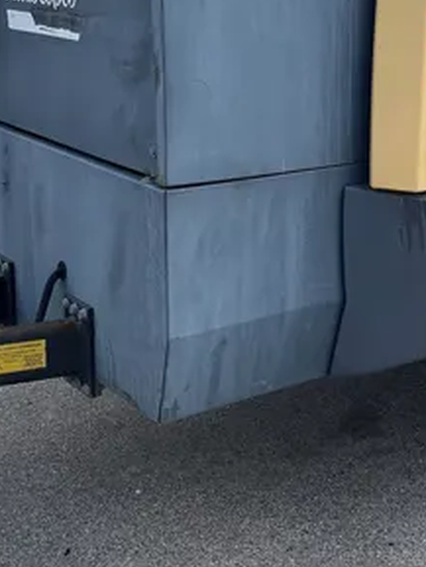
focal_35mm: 66
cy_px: 140
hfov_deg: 21.6
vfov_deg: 28.9
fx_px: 1082
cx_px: 410
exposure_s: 1/3876
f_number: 1.6
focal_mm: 5.1
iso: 50
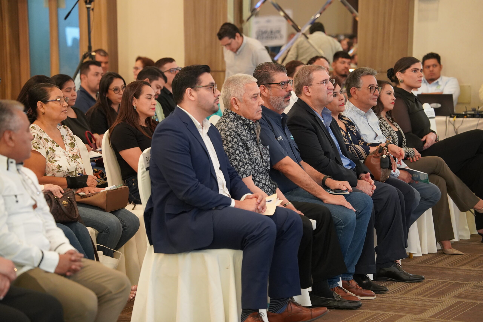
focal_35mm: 120
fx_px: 1610
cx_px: 242
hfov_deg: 17.1
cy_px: 161
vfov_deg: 11.4
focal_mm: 120
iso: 5000
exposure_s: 1/160
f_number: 4
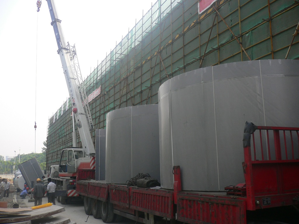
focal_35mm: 35
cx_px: 150
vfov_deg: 40.7
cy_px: 112
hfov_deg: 52.6
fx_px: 302
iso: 80
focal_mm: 5.8
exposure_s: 1/400
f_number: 2.8
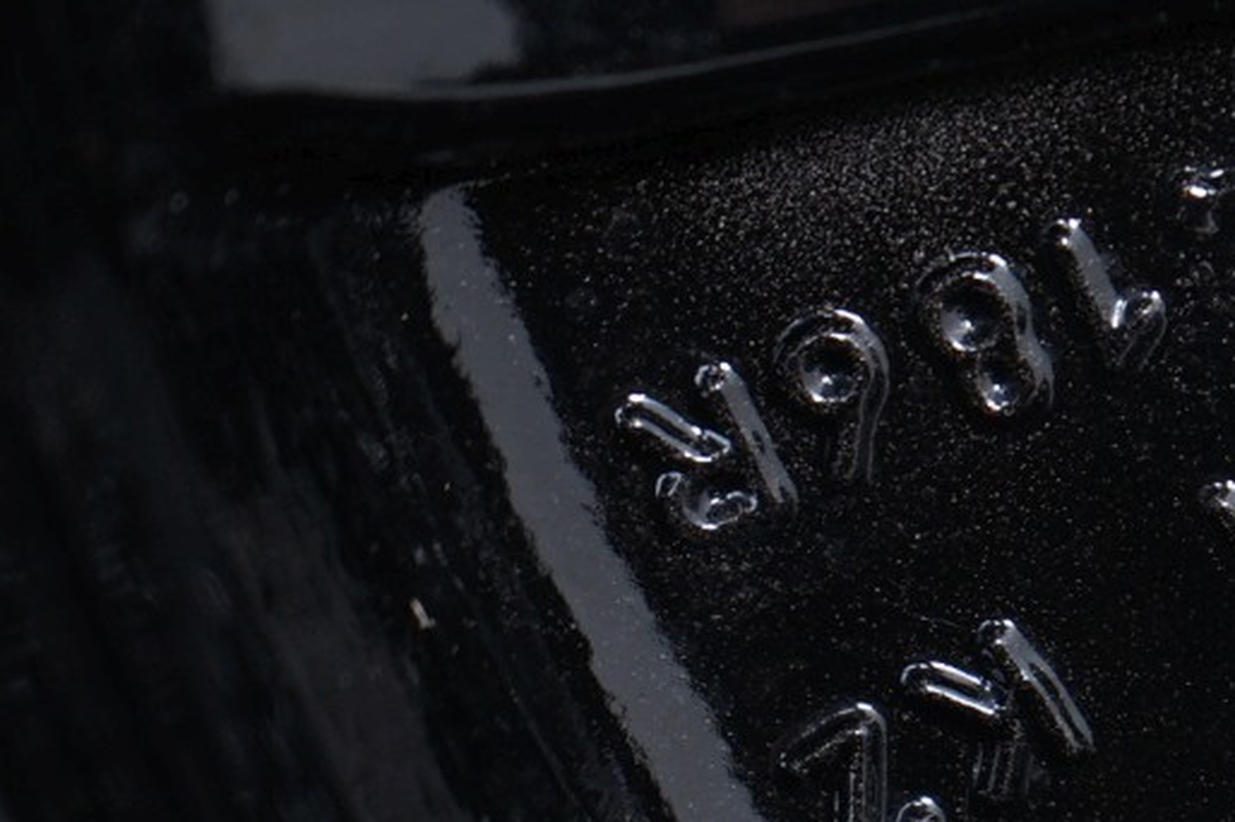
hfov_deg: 9.4
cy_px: 477
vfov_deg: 6.4
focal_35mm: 213
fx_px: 7302
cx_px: 1747
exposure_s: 1/125
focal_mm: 57
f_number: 5.6
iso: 250
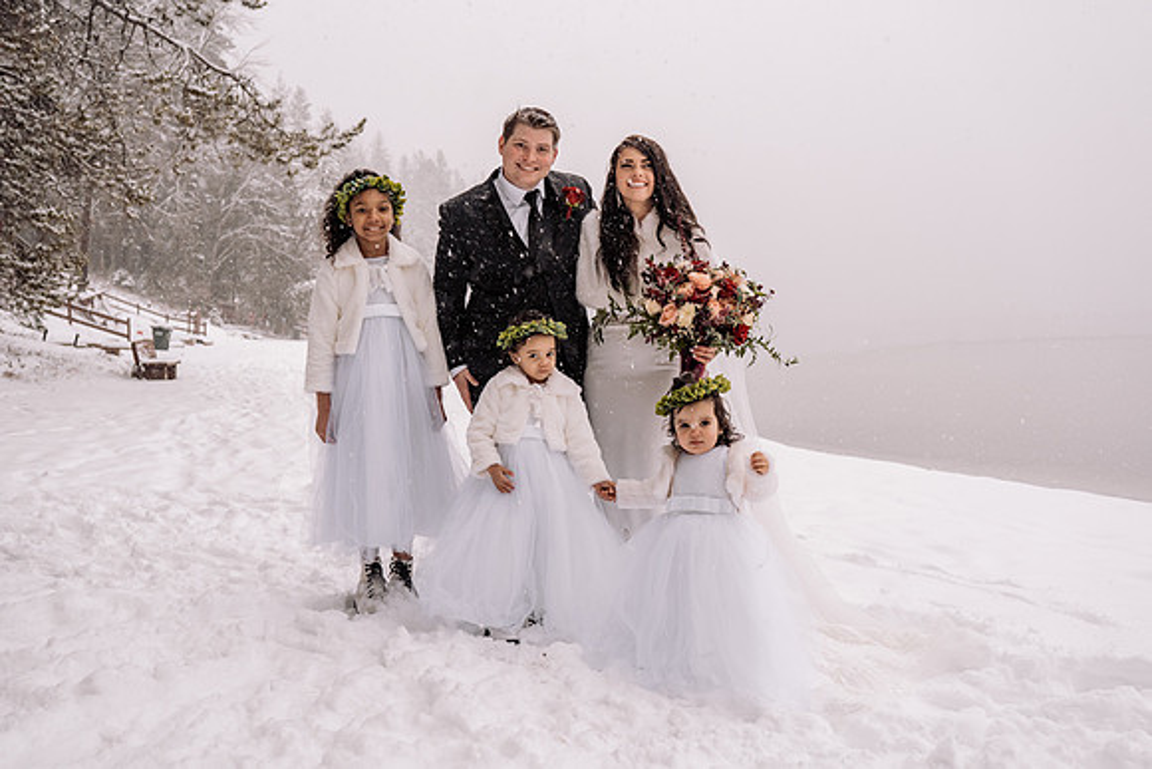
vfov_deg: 37.9
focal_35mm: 35
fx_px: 1120
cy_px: 384
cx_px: 576
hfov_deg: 54.4
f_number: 5
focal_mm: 35
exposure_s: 1/250
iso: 1250
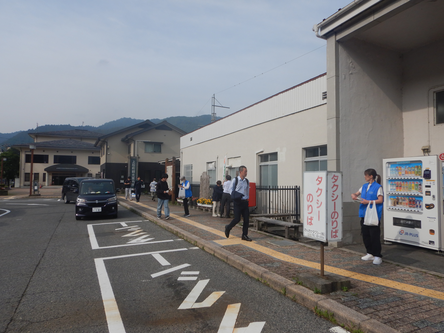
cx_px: 222
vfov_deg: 56.8
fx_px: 308
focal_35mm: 24
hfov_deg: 71.6
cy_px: 166
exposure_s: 1/1000
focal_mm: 4.3
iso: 125
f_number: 4.1
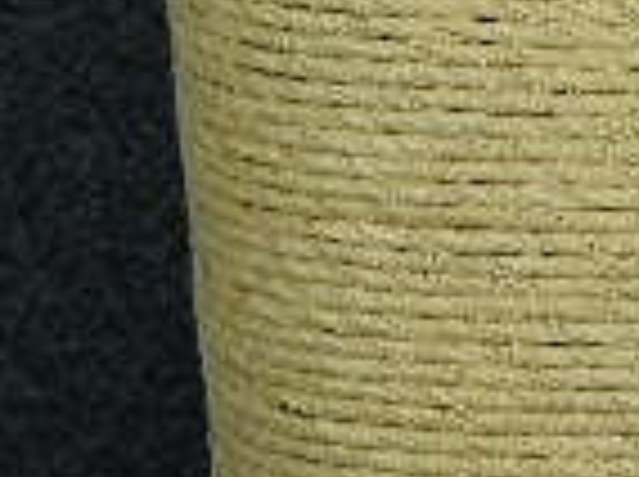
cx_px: 1062
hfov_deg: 9.4
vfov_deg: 7.2
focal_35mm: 203
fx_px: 3741
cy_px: -216
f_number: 3.8
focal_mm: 8.1
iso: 400
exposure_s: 1/51.4
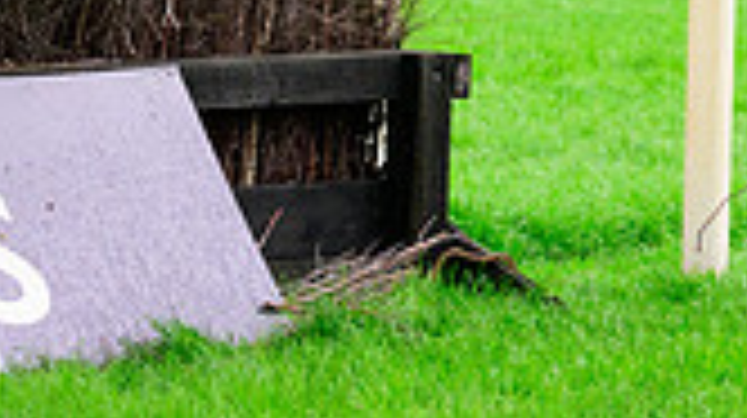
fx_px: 9063
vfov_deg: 2.6
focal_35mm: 458
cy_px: -447
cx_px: 567
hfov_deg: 4.7
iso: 1600
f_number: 5.6
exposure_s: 1/1600
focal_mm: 125
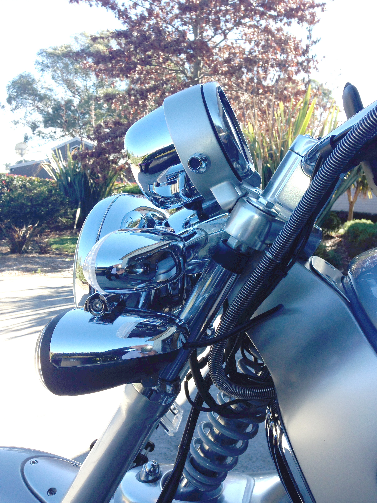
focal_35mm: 33
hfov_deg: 42.9
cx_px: 188
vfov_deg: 55.4
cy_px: 252
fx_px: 479
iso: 50
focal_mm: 4.12
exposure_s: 1/441
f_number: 2.4
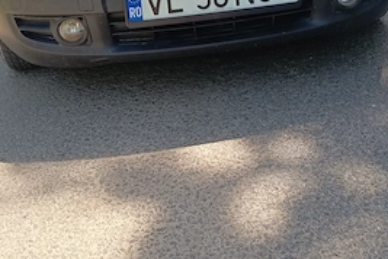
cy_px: -36
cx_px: 195
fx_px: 604
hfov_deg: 35.6
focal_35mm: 56
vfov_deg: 22.6
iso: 50
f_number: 1.7
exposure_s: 1/167
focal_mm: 5.24
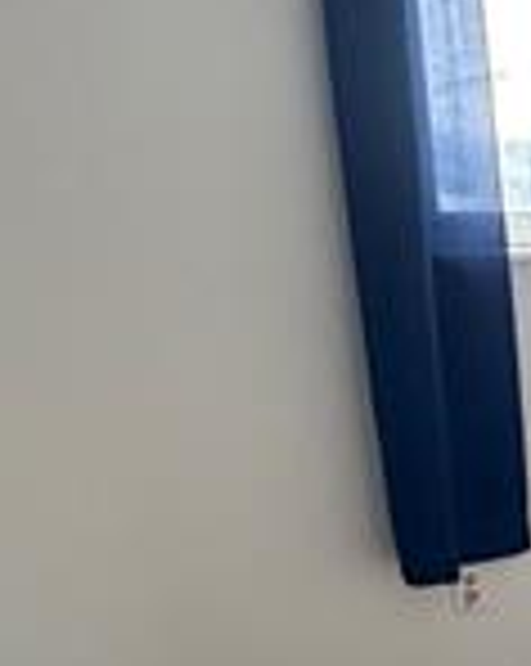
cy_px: 621
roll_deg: -1.8
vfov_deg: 25.8
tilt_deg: -18.4
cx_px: 1042
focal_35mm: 71
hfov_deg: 16.6
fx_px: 1398
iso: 250
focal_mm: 2.22
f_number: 2.2
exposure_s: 1/60
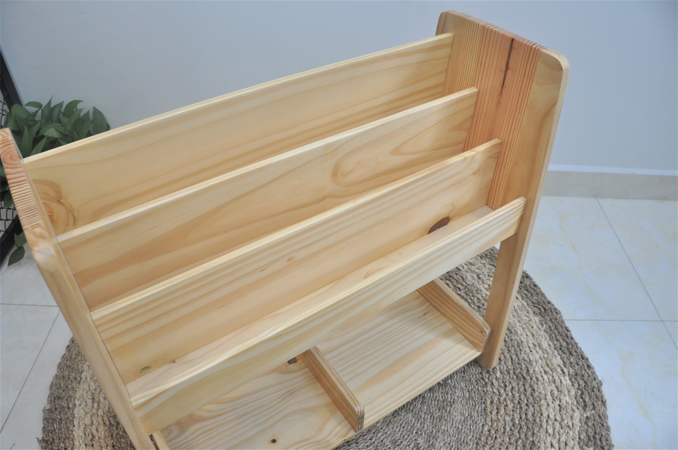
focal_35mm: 27
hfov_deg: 67.4
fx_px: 508
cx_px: 339
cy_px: 225
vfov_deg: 47.8
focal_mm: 18
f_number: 6.3
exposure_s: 1/40
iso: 640
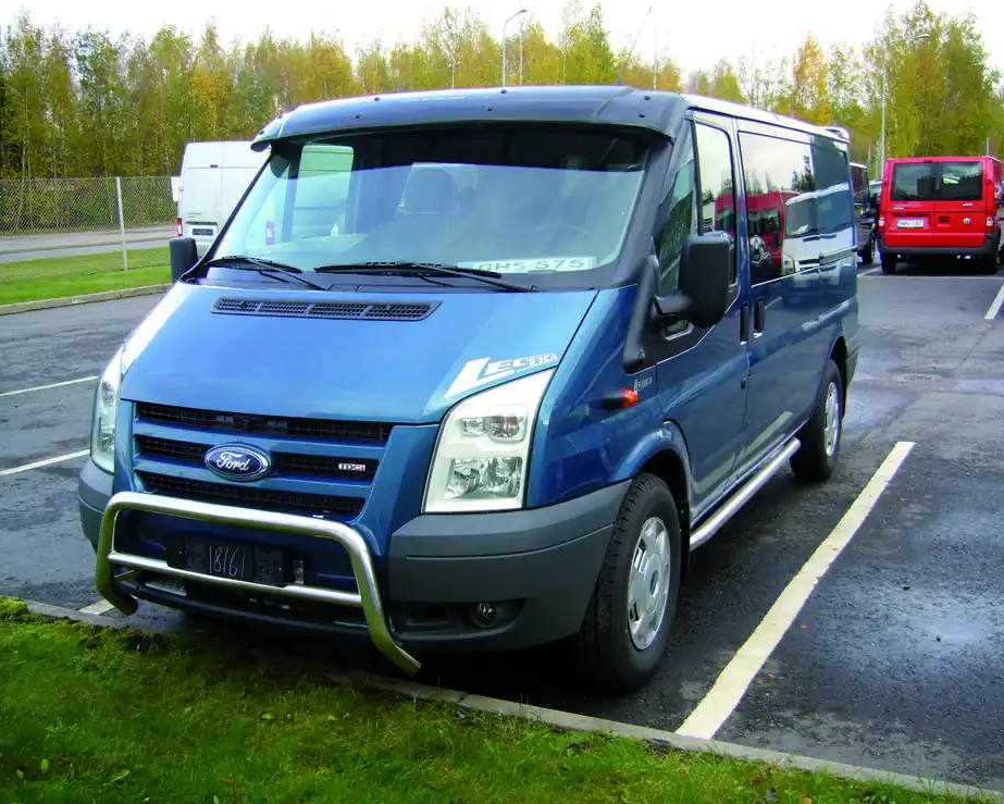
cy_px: 397
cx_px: 510
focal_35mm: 37
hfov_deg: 49.1
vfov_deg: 40.1
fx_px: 1100
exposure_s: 1/160
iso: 80
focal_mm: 5.8
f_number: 2.8
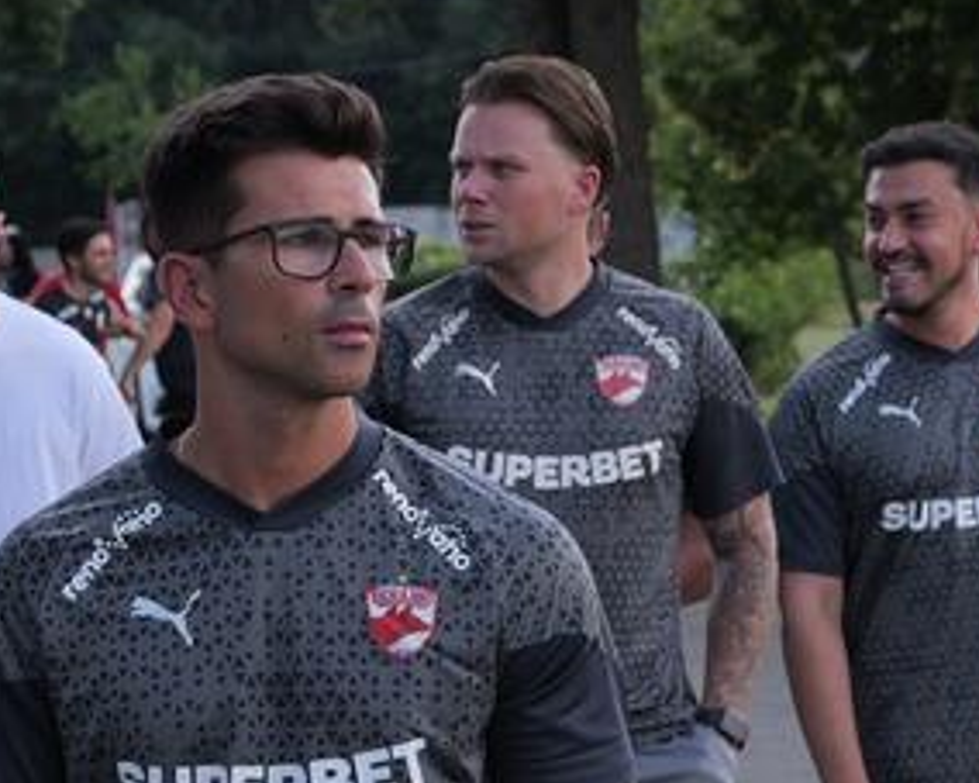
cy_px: 1173
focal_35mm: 131
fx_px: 3794
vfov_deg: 11.3
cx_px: -48
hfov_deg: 14.4
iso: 250
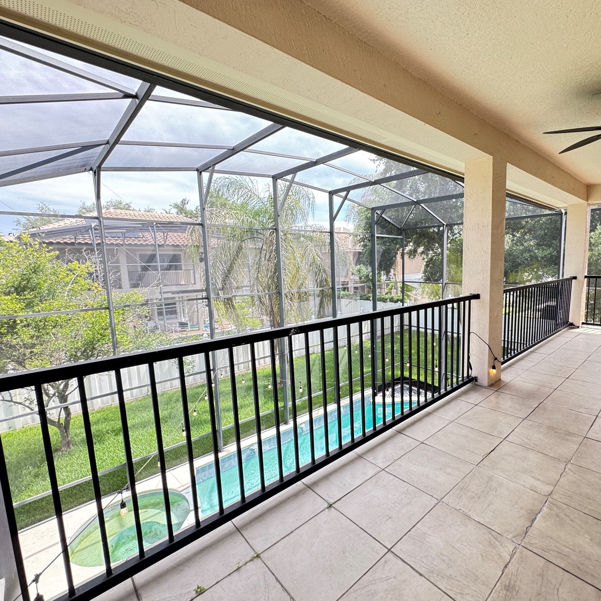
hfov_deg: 82.6
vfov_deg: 84.0
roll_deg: +0.2
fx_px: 334
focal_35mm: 17
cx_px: 371
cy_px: 303
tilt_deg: -8.4
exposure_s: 1/120
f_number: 2.2
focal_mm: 2.22
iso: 80
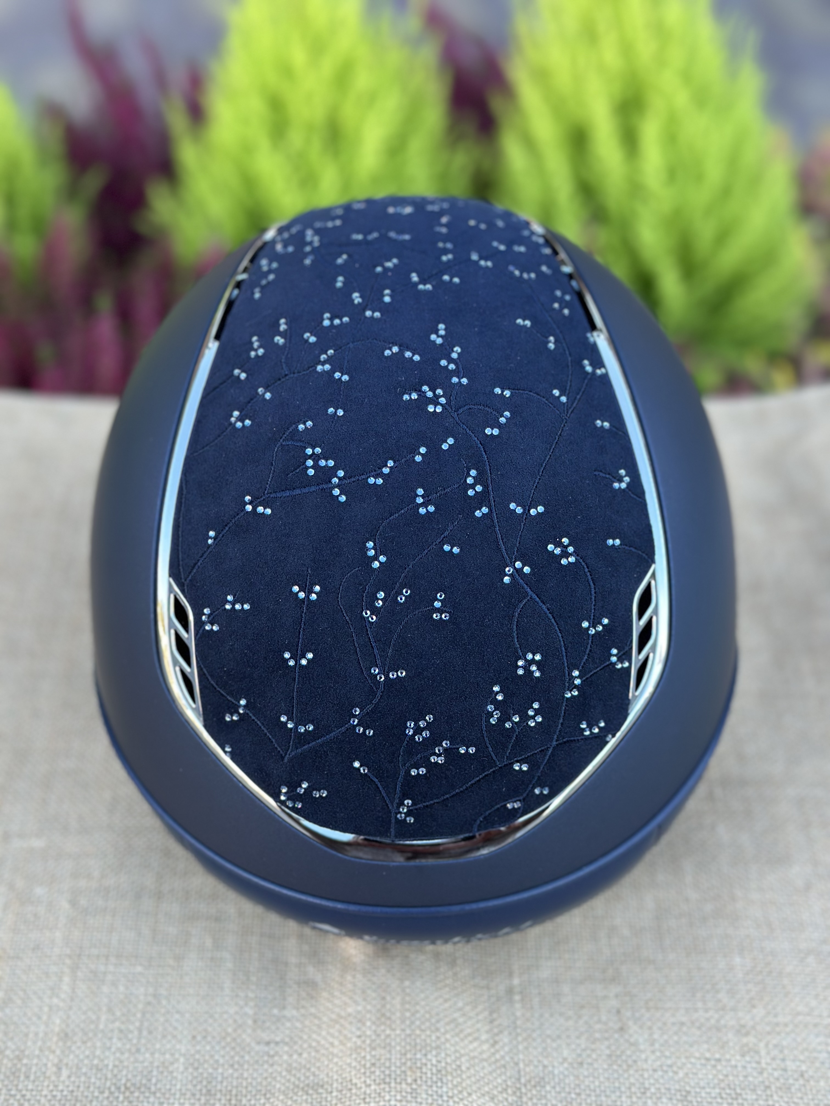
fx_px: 1535
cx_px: 415
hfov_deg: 30.3
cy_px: 553
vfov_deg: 39.7
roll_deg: -1.4
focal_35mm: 48
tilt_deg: -40.9
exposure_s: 1/172
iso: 100
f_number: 1.78
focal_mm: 6.86
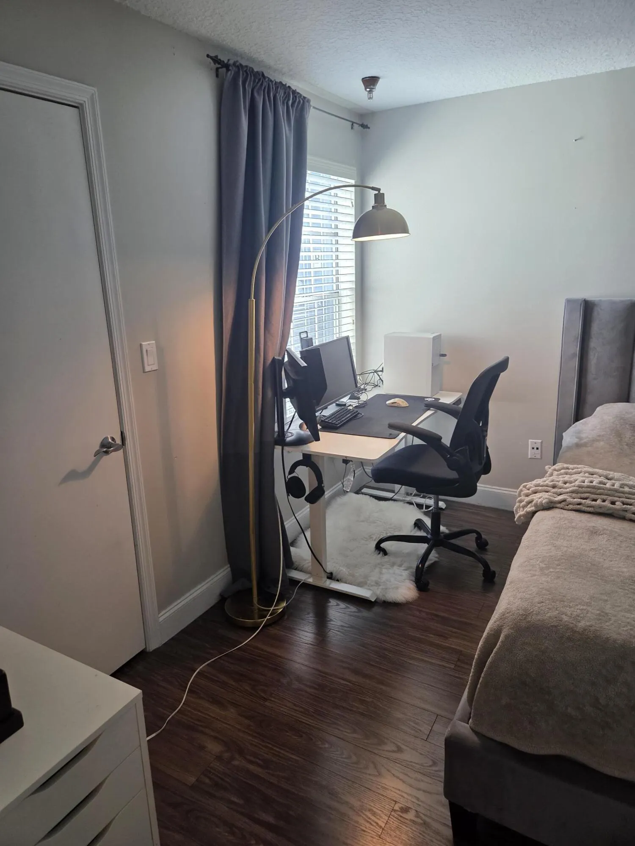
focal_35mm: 23
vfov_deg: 73.9
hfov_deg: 58.9
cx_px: 318
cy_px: 423
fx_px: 563
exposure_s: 1/120
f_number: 1.8
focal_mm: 5.4
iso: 125
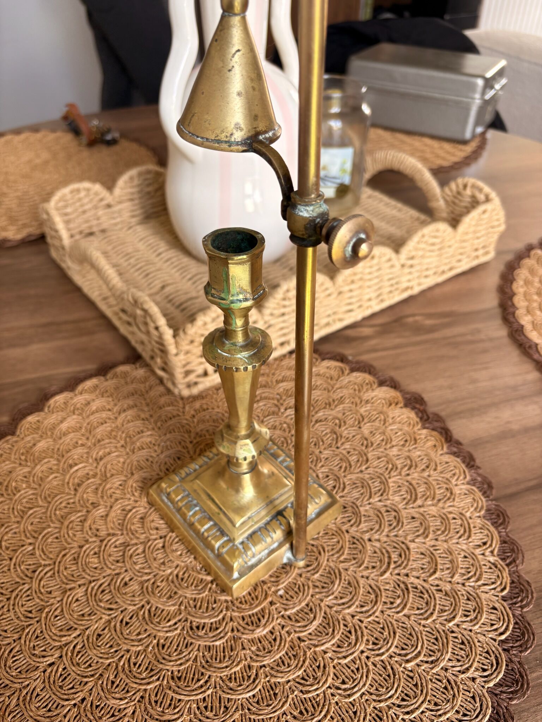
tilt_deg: -39.7
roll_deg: -0.7
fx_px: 543
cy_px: 361
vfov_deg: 67.3
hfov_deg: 53.1
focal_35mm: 26
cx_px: 271
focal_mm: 5.96
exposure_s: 1/121
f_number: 1.6
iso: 32
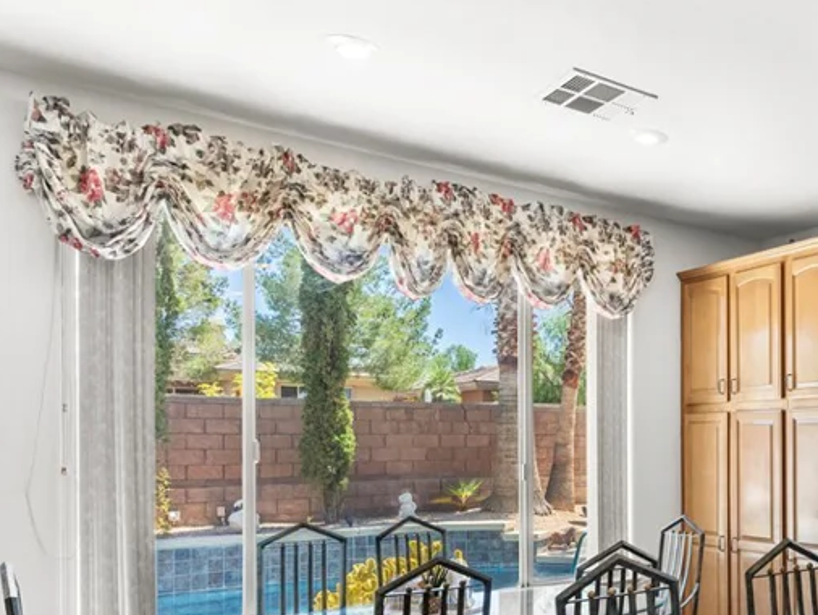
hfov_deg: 44.9
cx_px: 812
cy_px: 447
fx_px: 827
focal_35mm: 35
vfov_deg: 39.8
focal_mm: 18
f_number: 8
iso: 400
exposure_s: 1/50
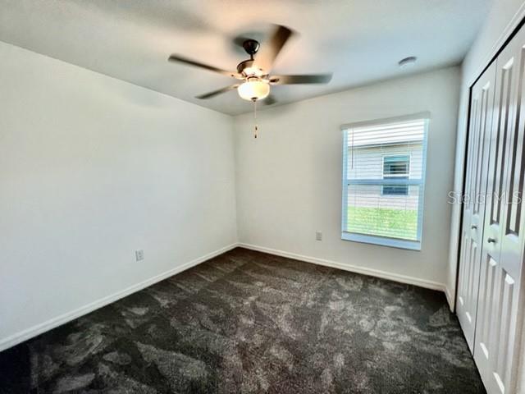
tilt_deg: -6.4
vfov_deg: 89.9
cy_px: 197
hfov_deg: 106.2
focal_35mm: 13
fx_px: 197
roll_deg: +1.4
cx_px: 262
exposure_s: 1/122
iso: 125
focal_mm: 1.57
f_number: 1.8
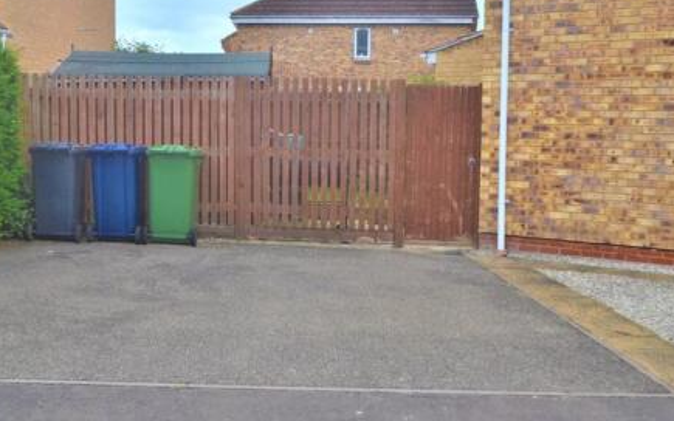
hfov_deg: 43.3
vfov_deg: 28.0
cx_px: 270
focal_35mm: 46
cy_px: 191
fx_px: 845
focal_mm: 20
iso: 100
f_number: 6.3
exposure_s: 1/200
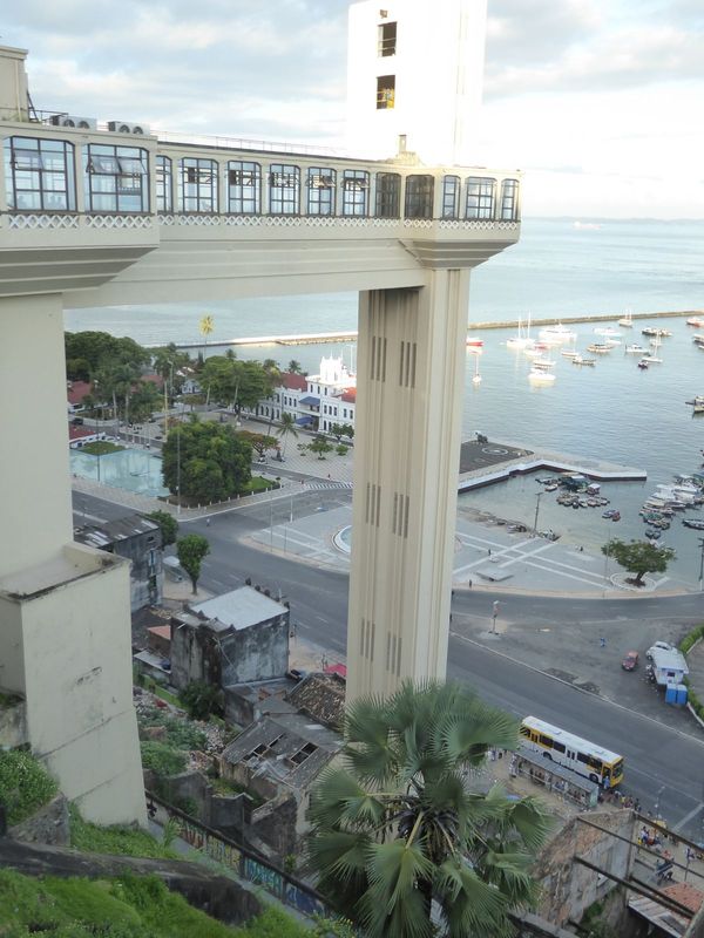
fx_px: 976
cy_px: 469
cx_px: 352
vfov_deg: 51.4
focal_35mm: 36
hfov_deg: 39.7
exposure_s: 1/200
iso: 160
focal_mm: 6.3
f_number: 3.7
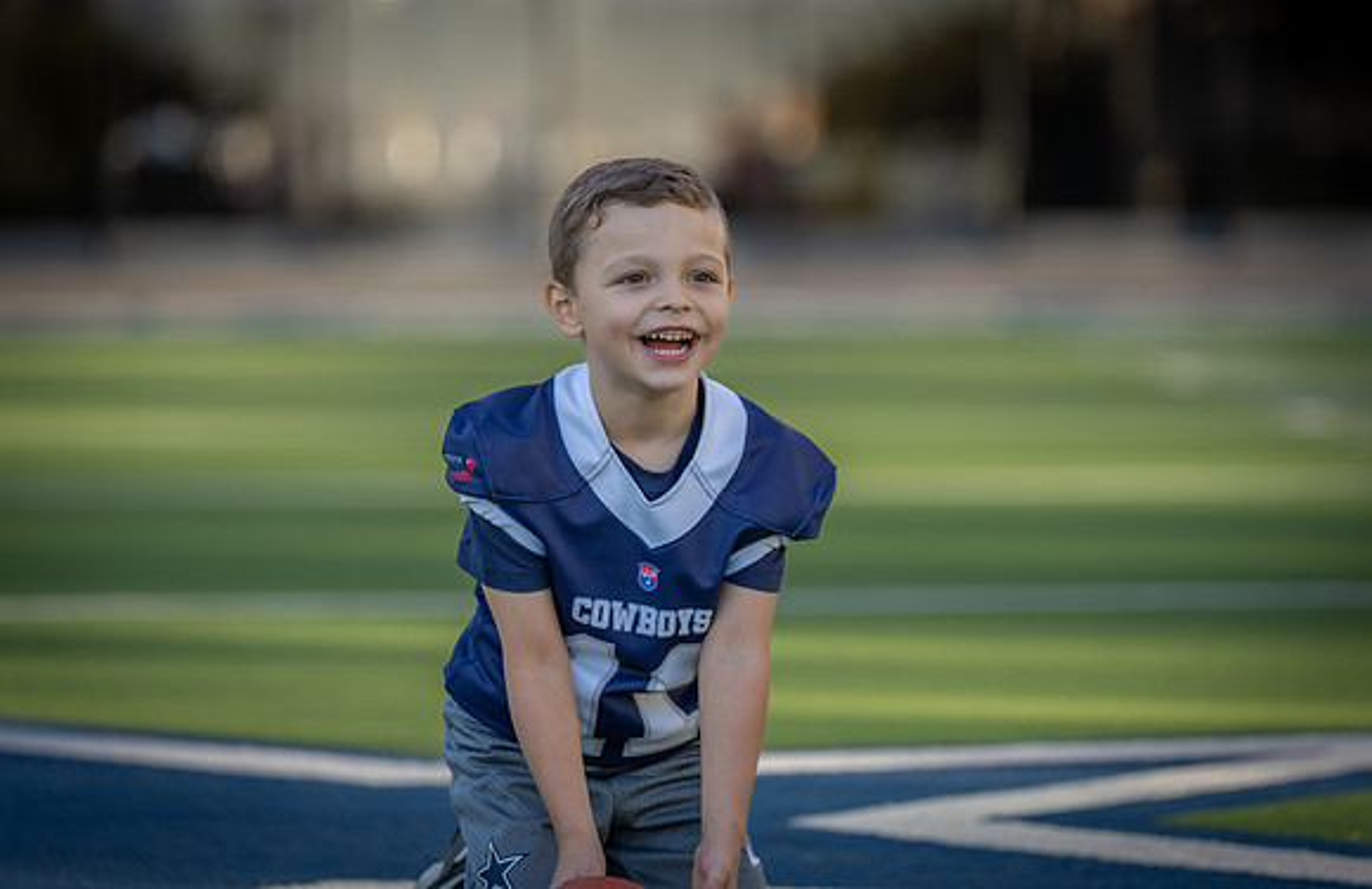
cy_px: 346
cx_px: 684
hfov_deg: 9.9
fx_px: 7905
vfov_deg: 6.4
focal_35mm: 209
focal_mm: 170
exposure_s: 1/500
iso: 100
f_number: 2.8
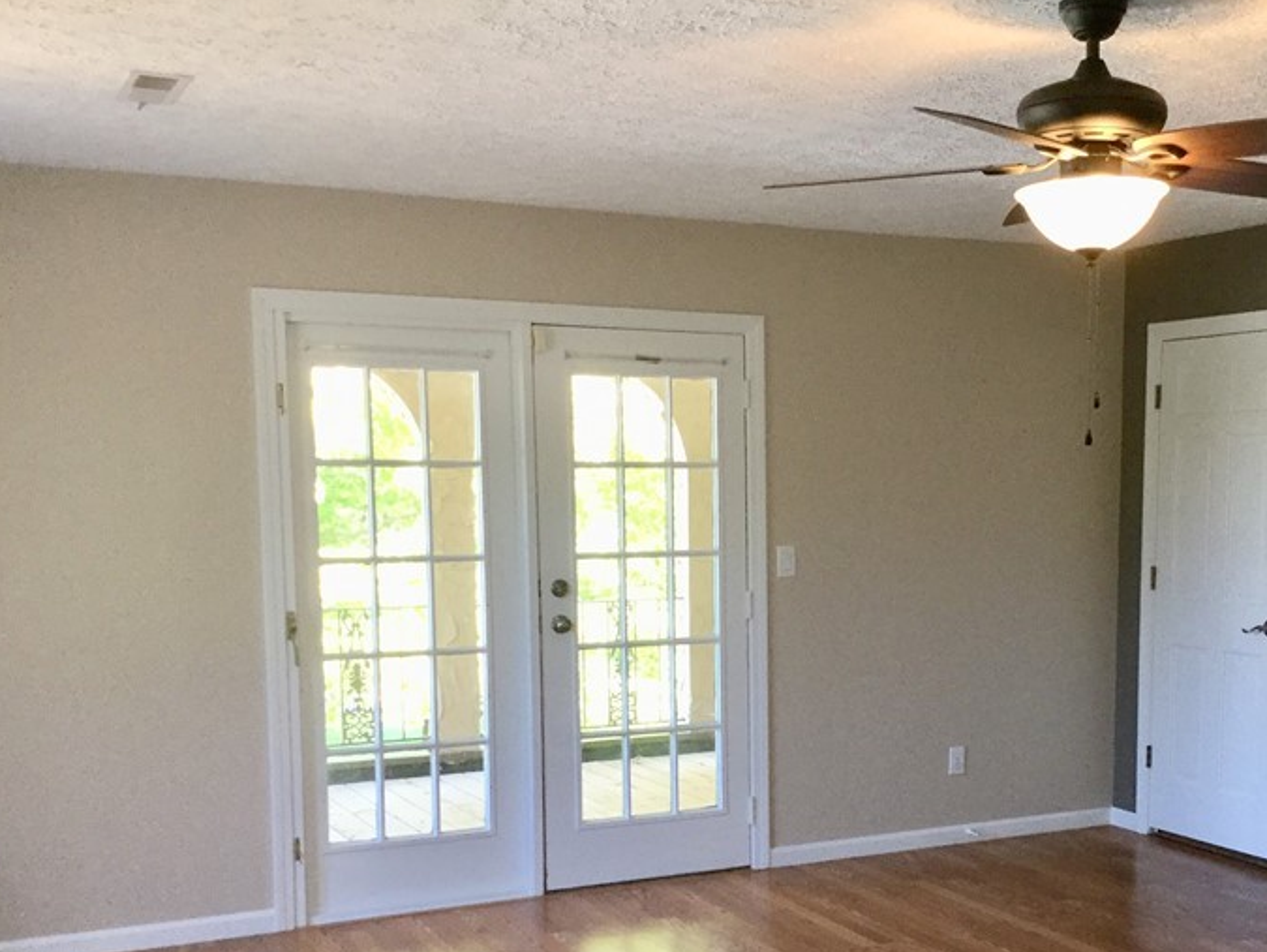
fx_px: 1721
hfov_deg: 39.7
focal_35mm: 47
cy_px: 661
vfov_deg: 30.6
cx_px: 880
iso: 40
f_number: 2.4
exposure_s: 1/30
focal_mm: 3.3
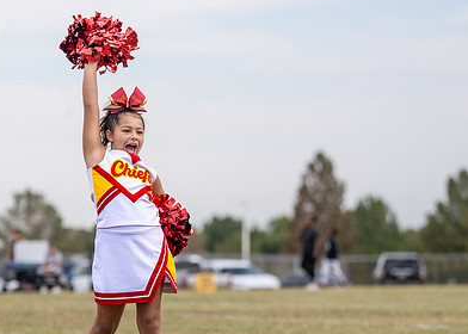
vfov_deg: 6.8
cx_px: 140
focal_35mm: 211
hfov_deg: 9.5
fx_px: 2805
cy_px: 206
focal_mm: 125
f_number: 2.8
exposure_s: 1/1600
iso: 160
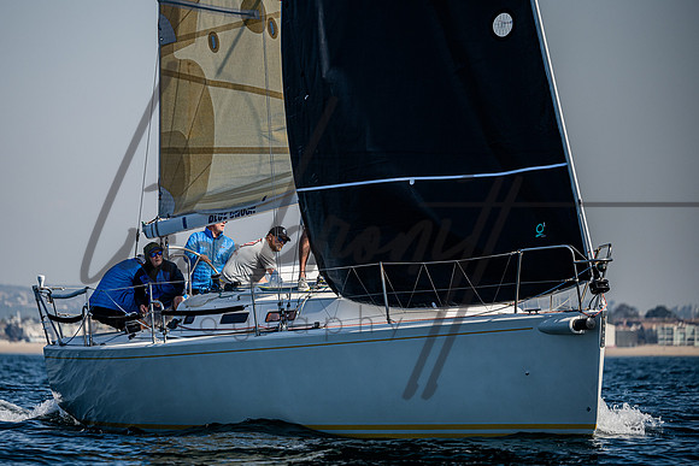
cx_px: 292
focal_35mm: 304
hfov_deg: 6.8
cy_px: 196
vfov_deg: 4.5
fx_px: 5905
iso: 400
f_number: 5
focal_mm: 260
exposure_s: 1/4000
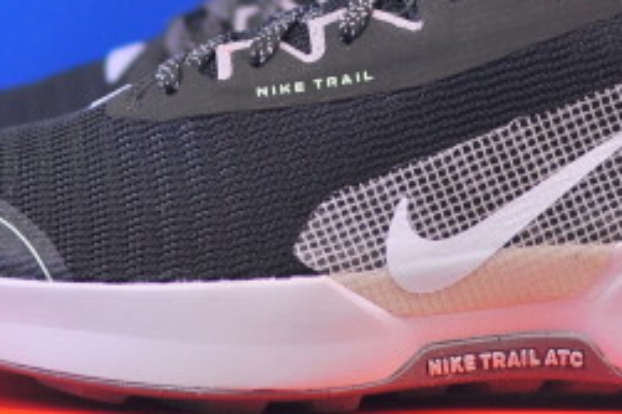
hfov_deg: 8.6
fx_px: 4127
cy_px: -105
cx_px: 392
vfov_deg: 5.7
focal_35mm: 239
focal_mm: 50
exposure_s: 1/320
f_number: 2.5
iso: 250
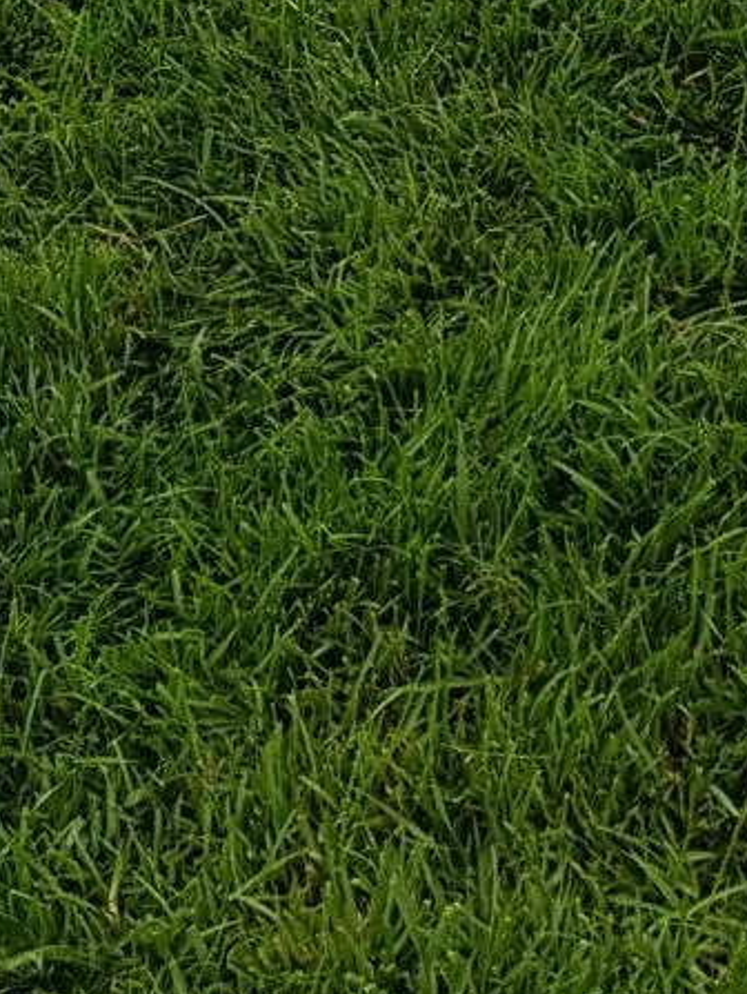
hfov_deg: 11.8
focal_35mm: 119
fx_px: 3419
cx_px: 1187
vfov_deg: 14.0
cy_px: -970
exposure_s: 1/552
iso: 40
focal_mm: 4.3
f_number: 1.7
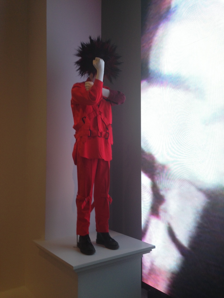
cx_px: 112
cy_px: 149
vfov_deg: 55.4
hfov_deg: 42.9
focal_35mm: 33
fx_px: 285
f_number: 2.4
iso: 64
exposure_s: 1/20
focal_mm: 4.13
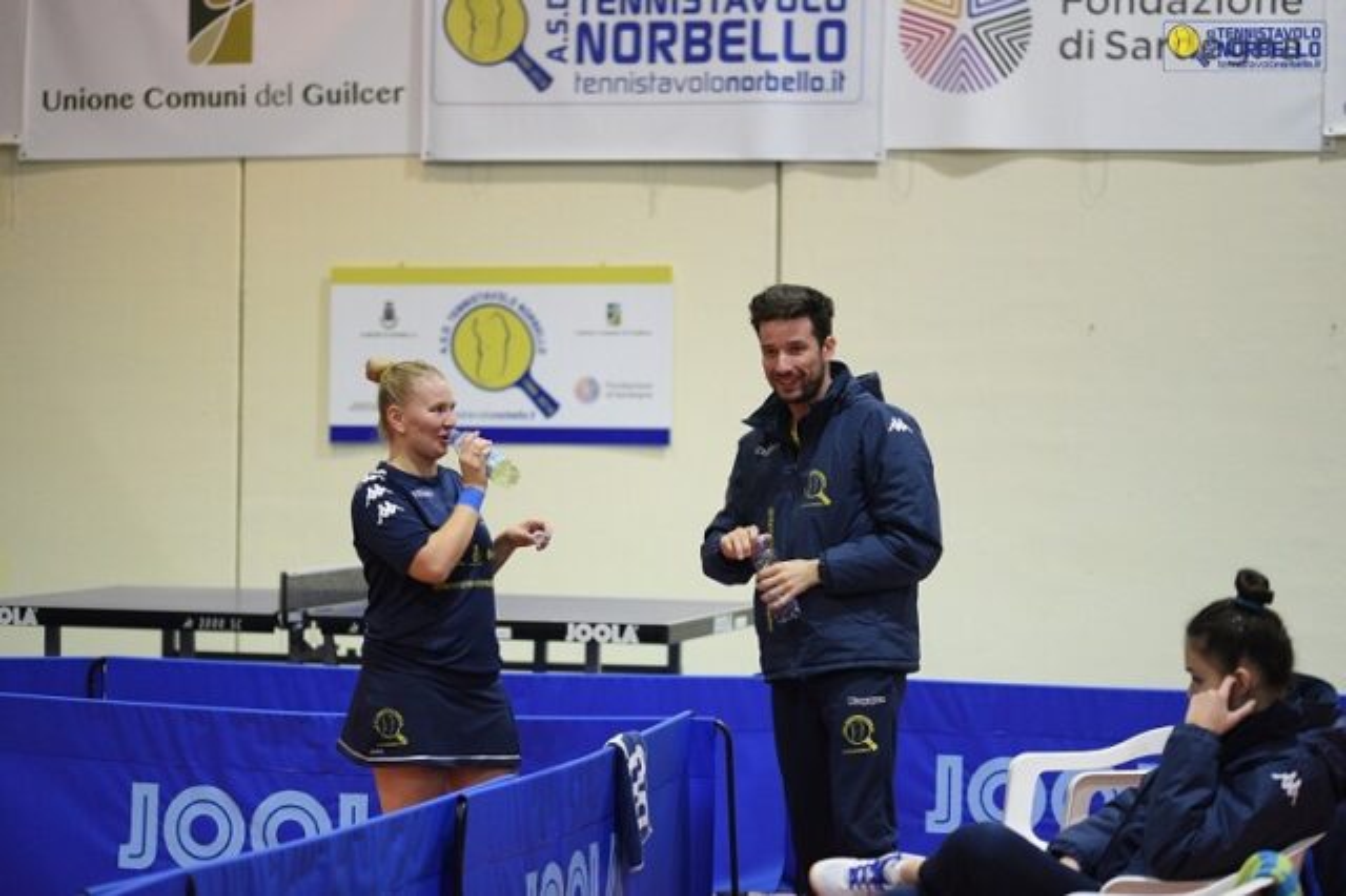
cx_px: 673
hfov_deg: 19.5
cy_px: 448
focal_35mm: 105
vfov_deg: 13.0
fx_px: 3924
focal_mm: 105
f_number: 2.8
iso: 3200
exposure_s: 1/400
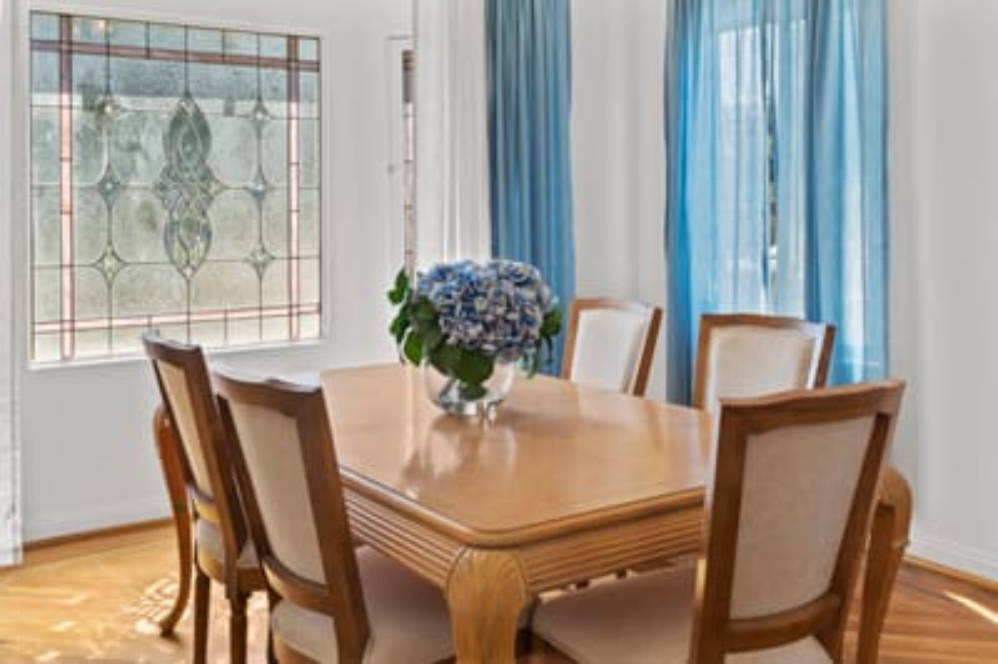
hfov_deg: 54.5
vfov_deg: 37.8
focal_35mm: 35
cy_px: 332
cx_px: 499
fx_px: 969
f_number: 7.1
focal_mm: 35
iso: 160
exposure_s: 1/10
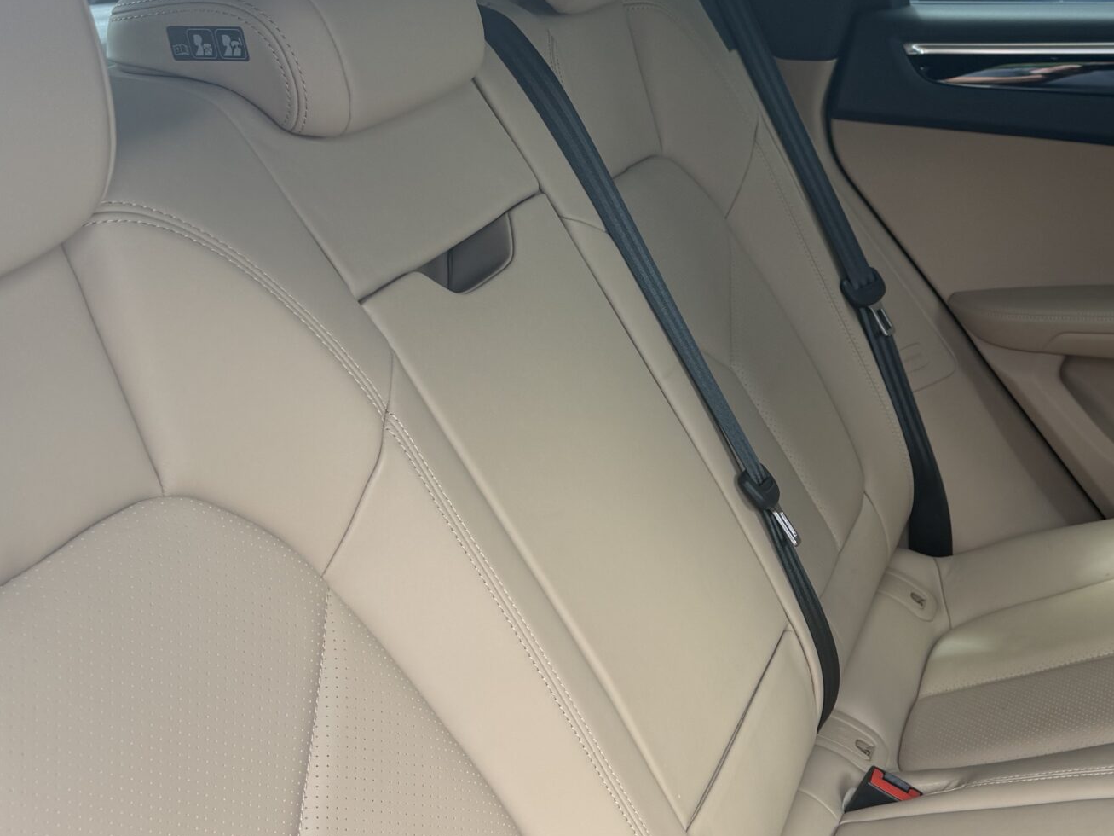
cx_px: 872
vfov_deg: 30.8
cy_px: 500
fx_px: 1512
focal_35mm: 47
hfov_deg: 39.1
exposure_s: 1/132
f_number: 1.78
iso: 50
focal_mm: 6.76
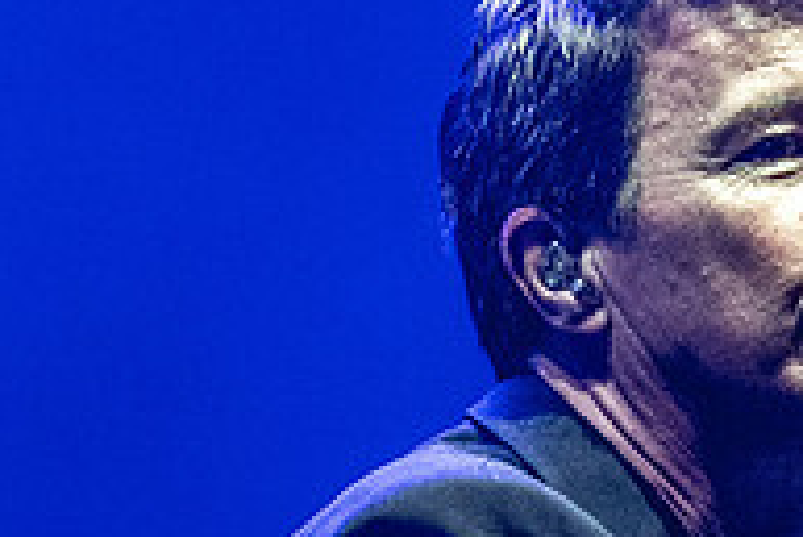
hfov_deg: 2.8
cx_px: 719
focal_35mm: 725
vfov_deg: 1.9
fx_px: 16183
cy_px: 478
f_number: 4.5
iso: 6400
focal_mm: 200
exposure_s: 1/200
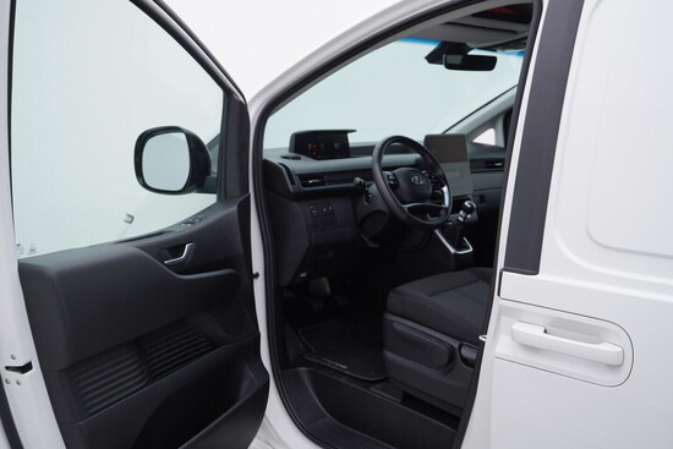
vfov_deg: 36.9
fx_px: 673
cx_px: 336
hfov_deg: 53.1
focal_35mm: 36
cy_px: 224
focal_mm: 24
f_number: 4
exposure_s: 1/80
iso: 125
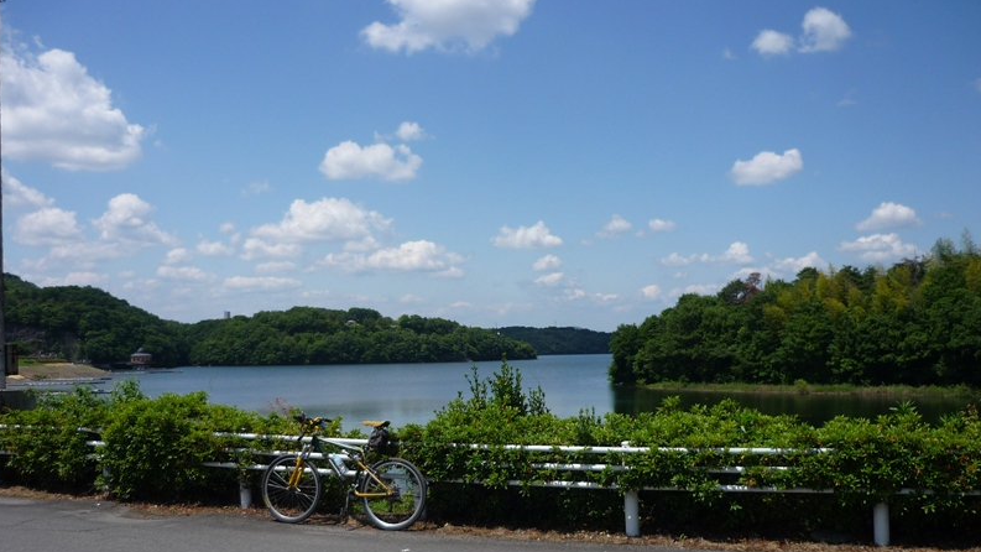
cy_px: 354
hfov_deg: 54.0
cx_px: 478
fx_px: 962
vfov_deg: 31.8
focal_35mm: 37
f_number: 8
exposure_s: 1/250
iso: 100
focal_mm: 5.5
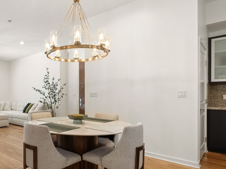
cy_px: 96
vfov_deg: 52.9
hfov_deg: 62.7
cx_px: 51
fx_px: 170
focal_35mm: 26
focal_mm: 16
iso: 320
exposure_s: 1
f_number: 9
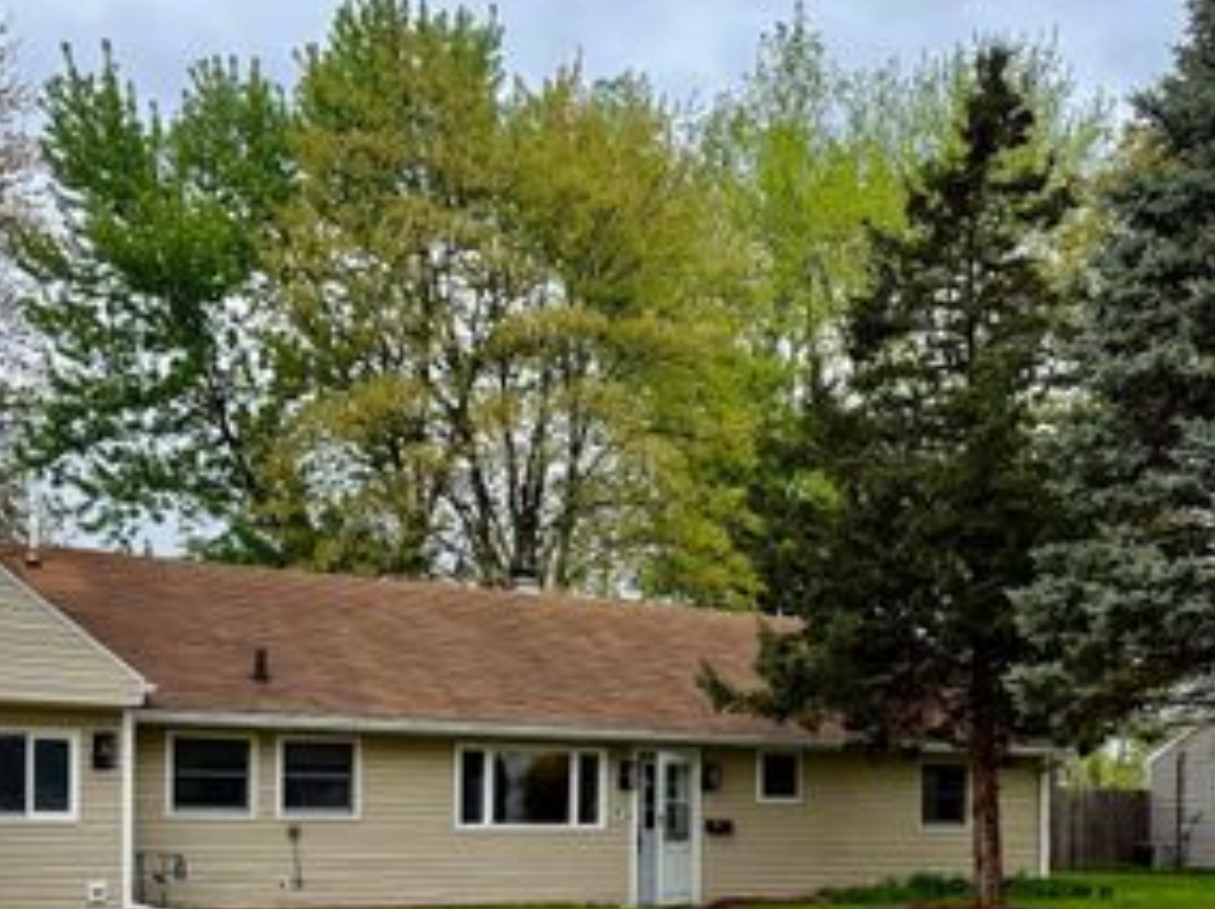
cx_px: 561
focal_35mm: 42
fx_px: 1473
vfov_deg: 33.3
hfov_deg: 44.8
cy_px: 733
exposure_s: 1/1770
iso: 80
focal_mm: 6.76
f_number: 1.78
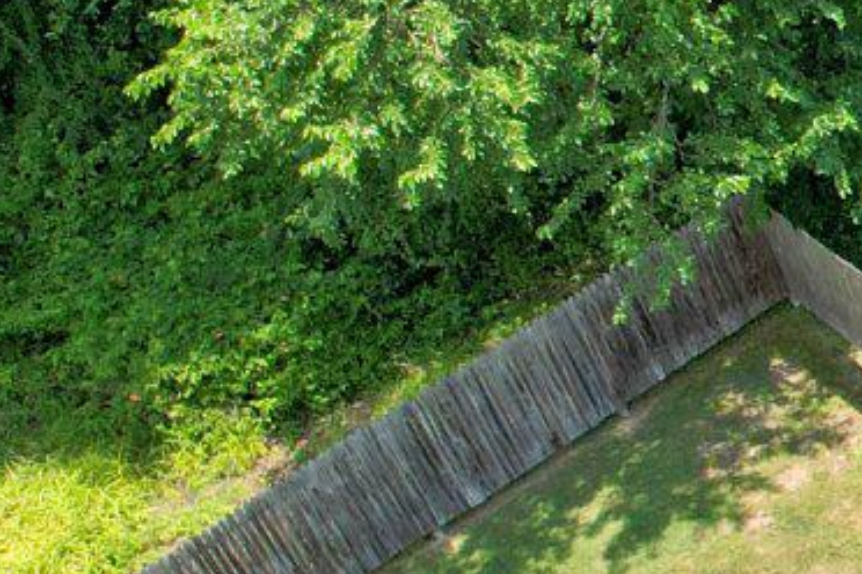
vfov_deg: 11.2
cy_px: 10
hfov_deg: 12.8
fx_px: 2897
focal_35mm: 121
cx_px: 2097
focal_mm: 8.38
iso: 100
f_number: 2.8
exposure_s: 1/725
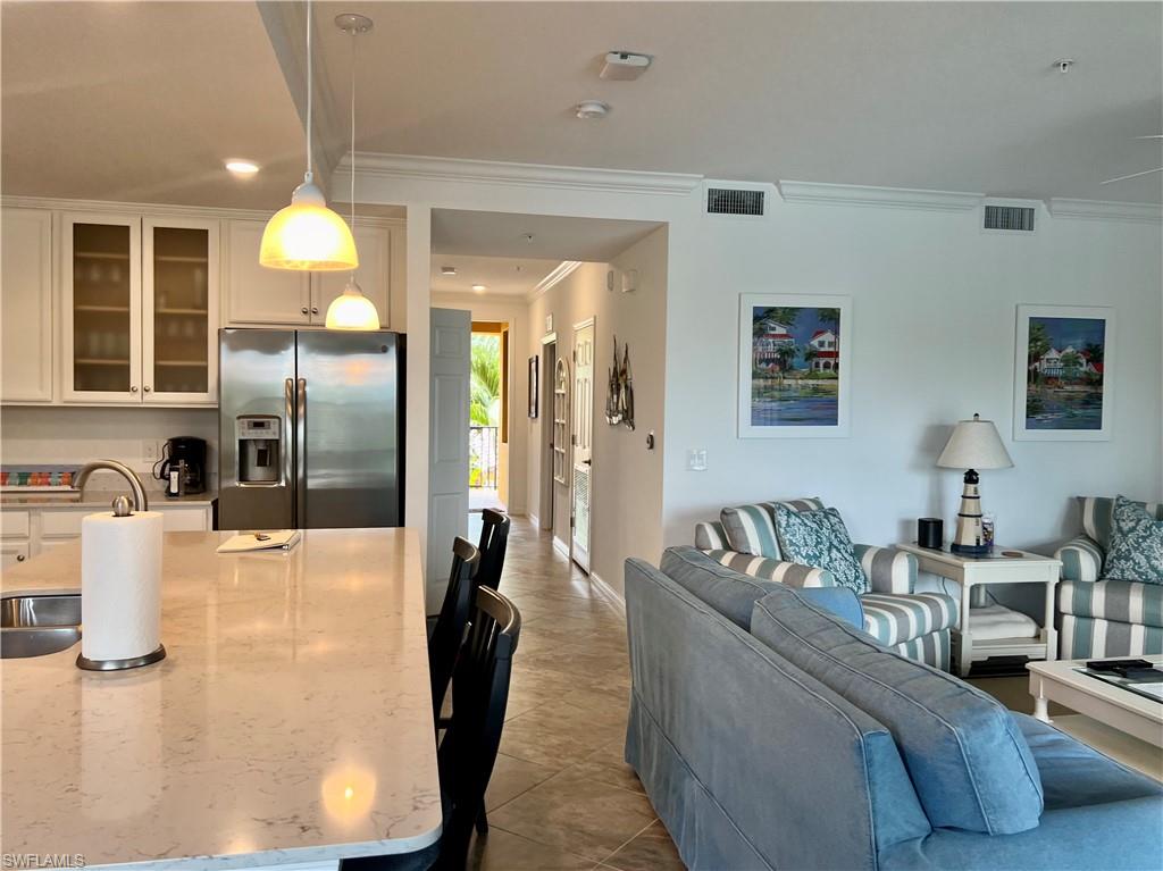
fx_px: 873
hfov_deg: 67.3
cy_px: 436
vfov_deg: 53.0
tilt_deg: -1.6
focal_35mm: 26
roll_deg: +0.6
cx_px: 582
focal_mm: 5.7
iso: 80
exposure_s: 1/120
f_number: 1.5
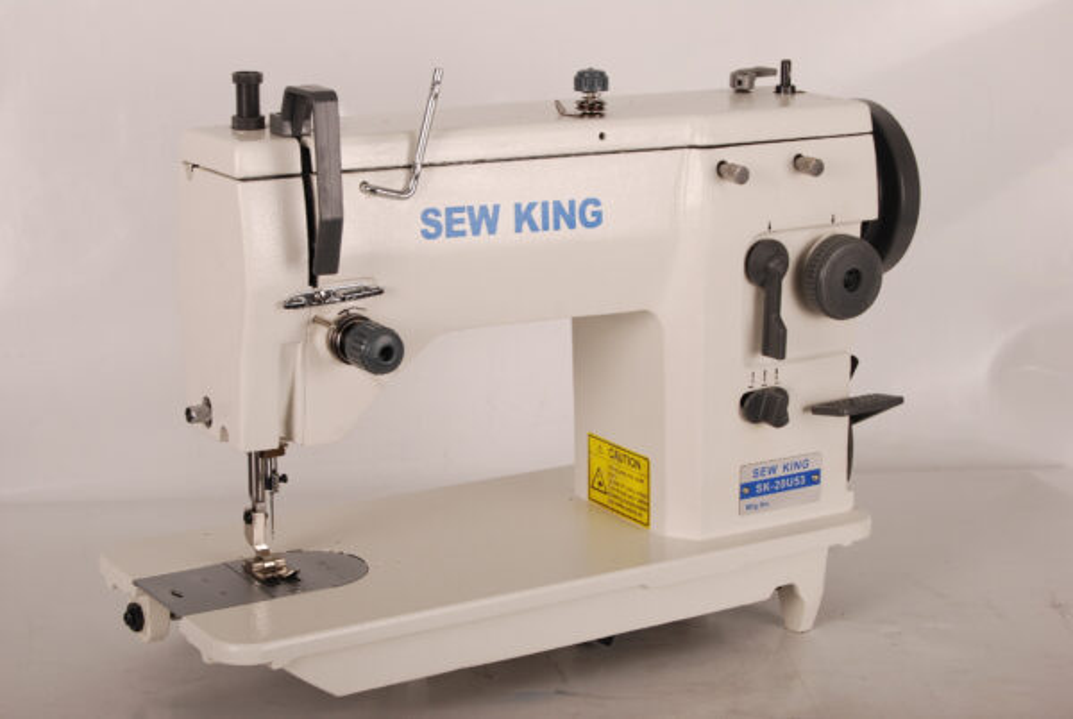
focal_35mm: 75
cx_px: 536
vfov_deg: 18.2
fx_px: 2239
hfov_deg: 27.0
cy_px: 360
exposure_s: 1/200
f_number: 10
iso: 100
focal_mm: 50
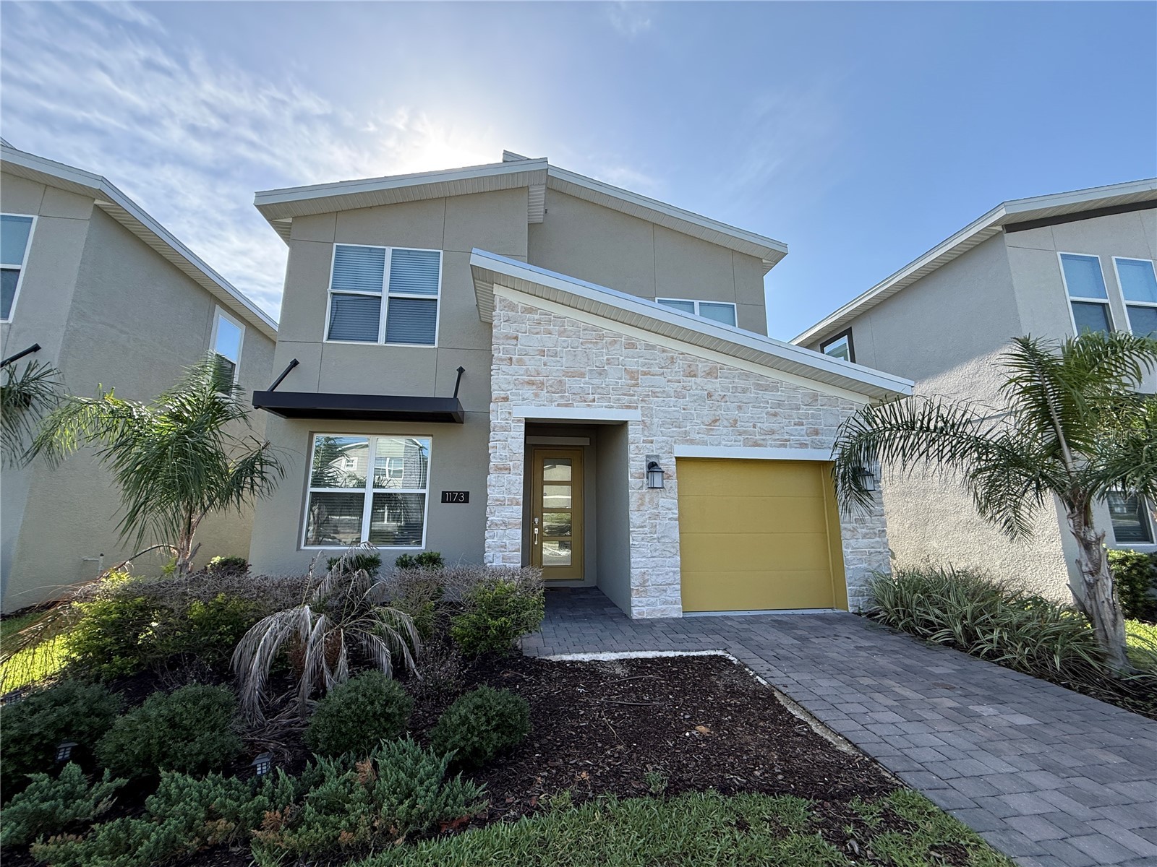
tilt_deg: +11.2
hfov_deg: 102.1
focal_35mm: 14
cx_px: 578
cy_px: 434
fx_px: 468
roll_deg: -0.5
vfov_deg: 85.7
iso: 64
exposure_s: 1/751
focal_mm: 2.22
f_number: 2.2
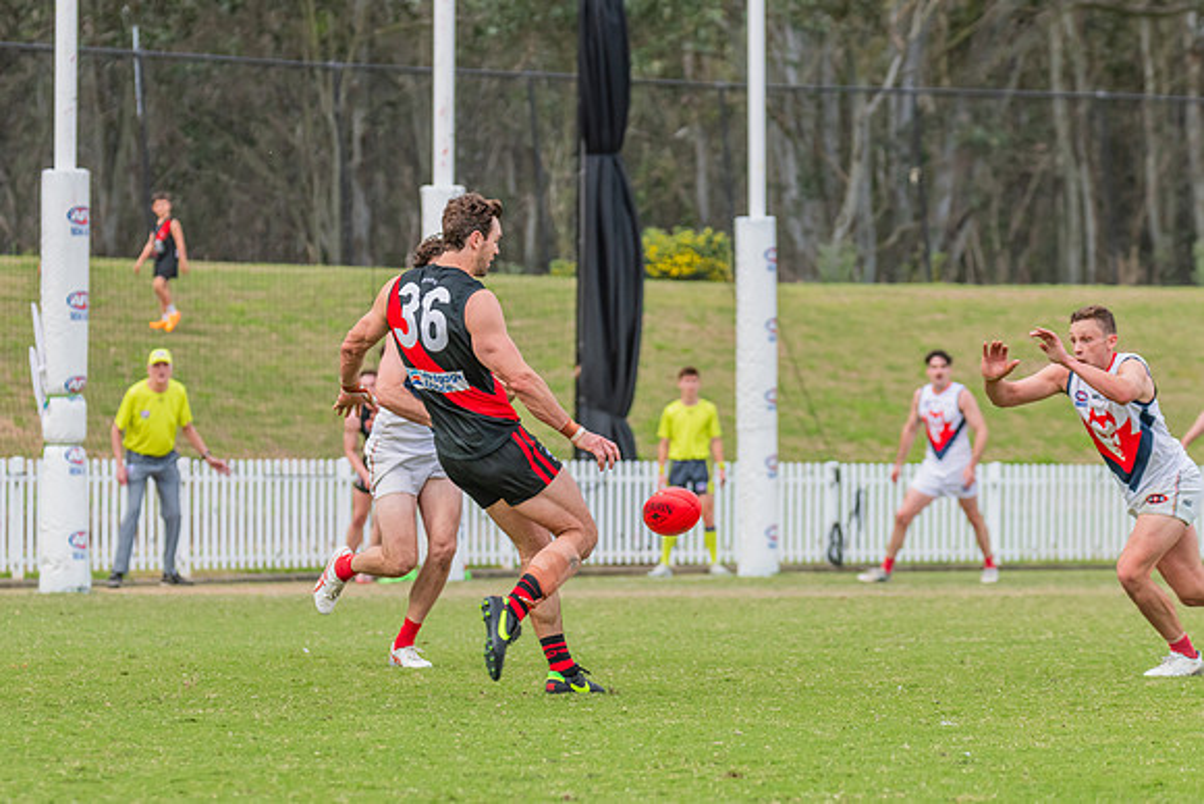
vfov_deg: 5.5
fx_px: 8421
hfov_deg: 8.2
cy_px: 383
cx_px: 488
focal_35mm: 252
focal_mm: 210
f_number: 7.1
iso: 800
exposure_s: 1/1250
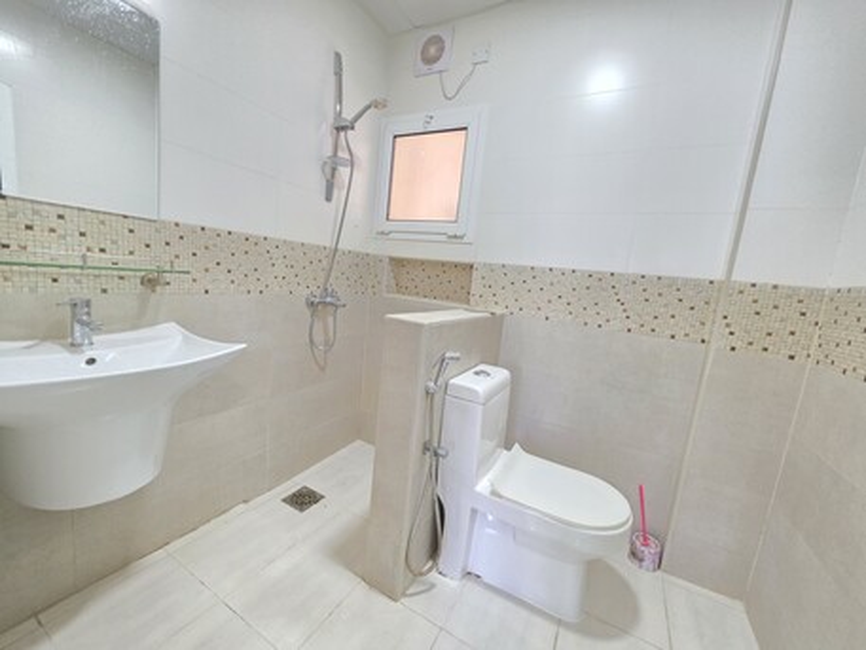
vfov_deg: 89.9
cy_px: 325
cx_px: 433
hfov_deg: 106.2
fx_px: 325
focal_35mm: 13
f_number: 1.9
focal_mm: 2.2
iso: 400
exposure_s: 1/50
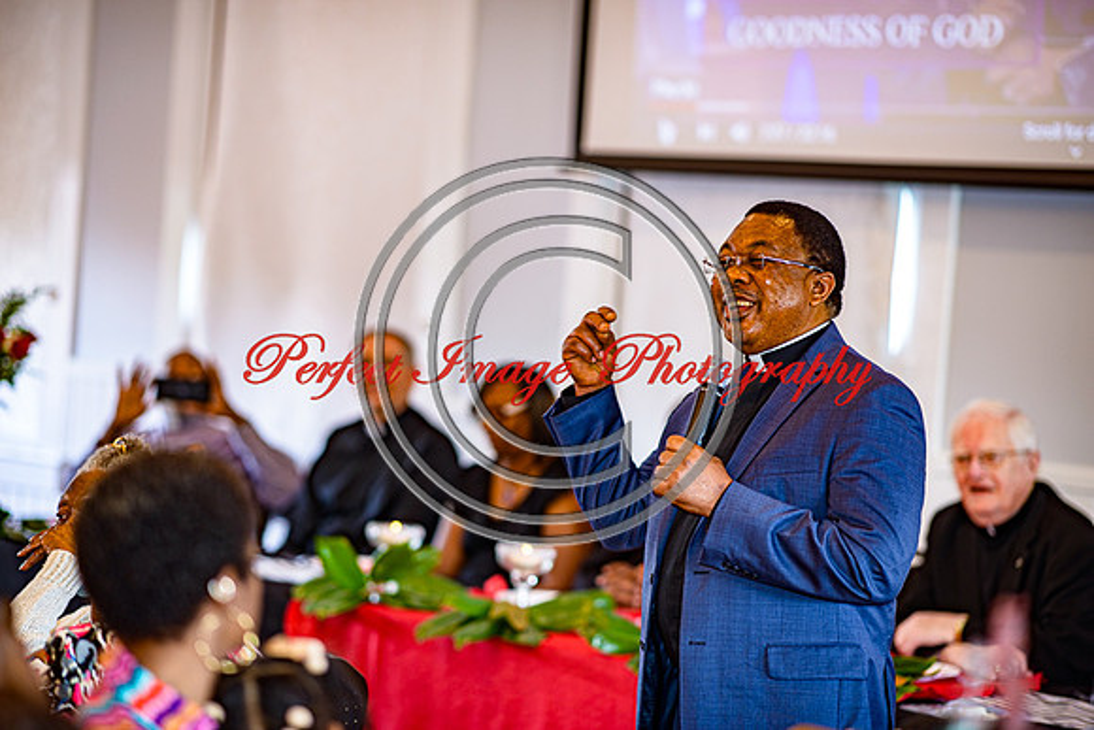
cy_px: 365
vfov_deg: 13.0
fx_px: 3191
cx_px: 547
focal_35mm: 105
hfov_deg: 19.5
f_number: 1.8
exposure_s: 1/125
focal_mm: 105
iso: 160
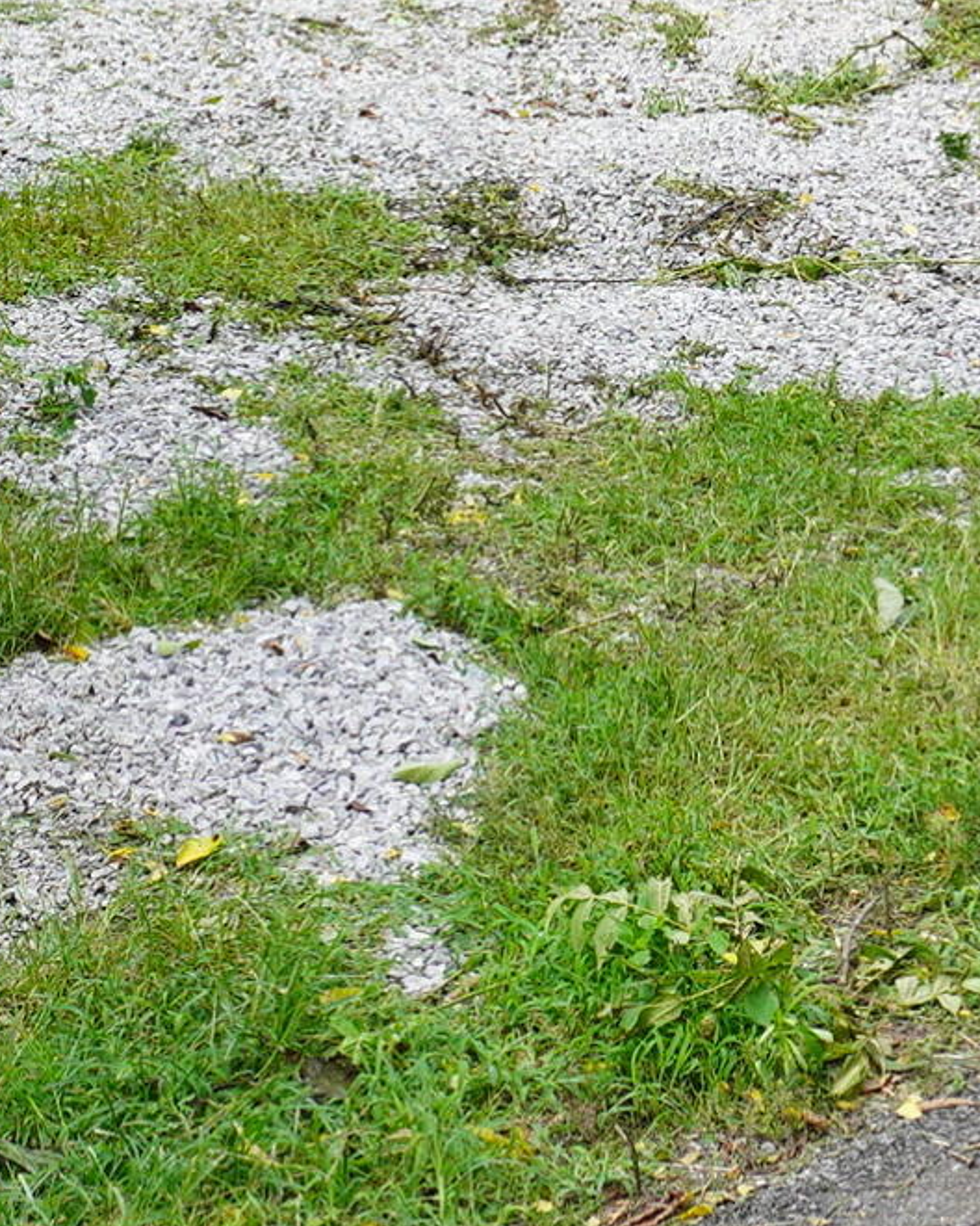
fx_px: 4169
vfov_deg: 15.9
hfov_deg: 13.4
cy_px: -320
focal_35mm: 115
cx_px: 709
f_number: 5.6
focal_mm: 18
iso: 100
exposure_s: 1/80
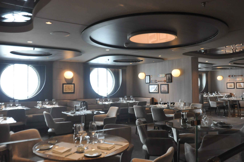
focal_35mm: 27
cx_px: 122
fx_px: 183
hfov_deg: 67.4
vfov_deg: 47.8
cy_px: 81
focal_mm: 18
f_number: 7.1
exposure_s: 1/80
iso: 1250
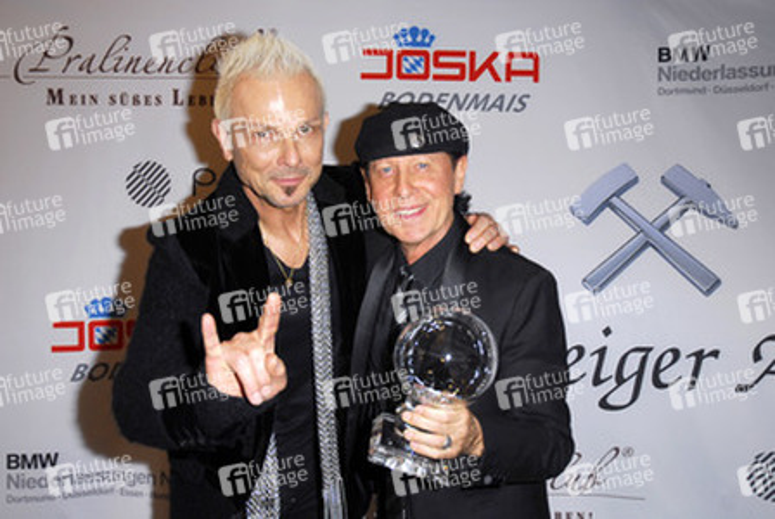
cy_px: 260
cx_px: 388
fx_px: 938
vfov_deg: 30.9
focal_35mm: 44
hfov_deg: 44.9
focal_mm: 29
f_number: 5
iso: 200
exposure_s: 1/60
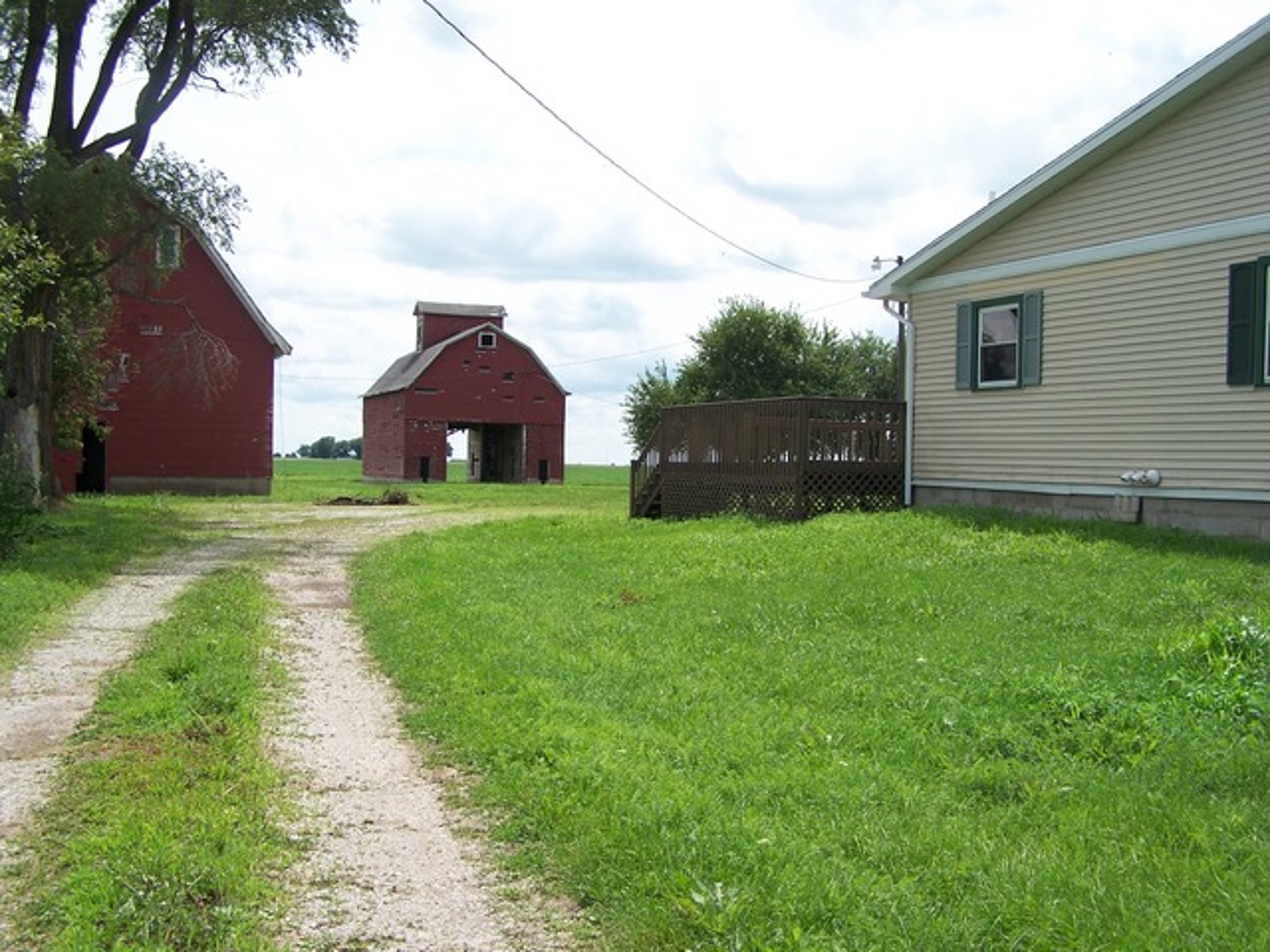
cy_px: 476
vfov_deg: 37.7
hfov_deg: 49.0
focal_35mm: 38
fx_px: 1394
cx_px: 635
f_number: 2.8
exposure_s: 1/1000
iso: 80
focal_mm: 6.3
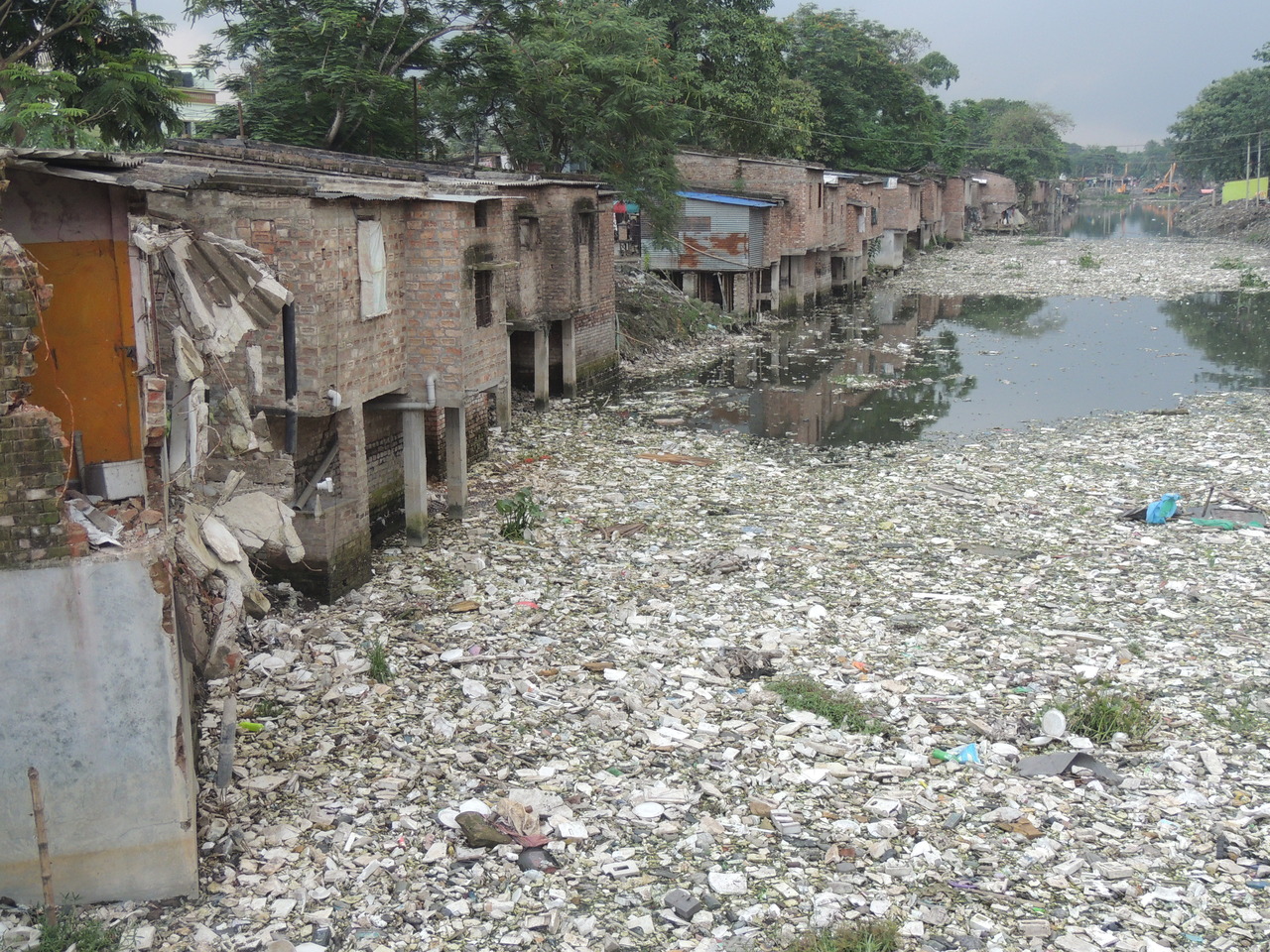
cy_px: 476
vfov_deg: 36.0
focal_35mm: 40
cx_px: 635
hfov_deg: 46.8
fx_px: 1468
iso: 320
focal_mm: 7.1
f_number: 3.3
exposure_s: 1/50
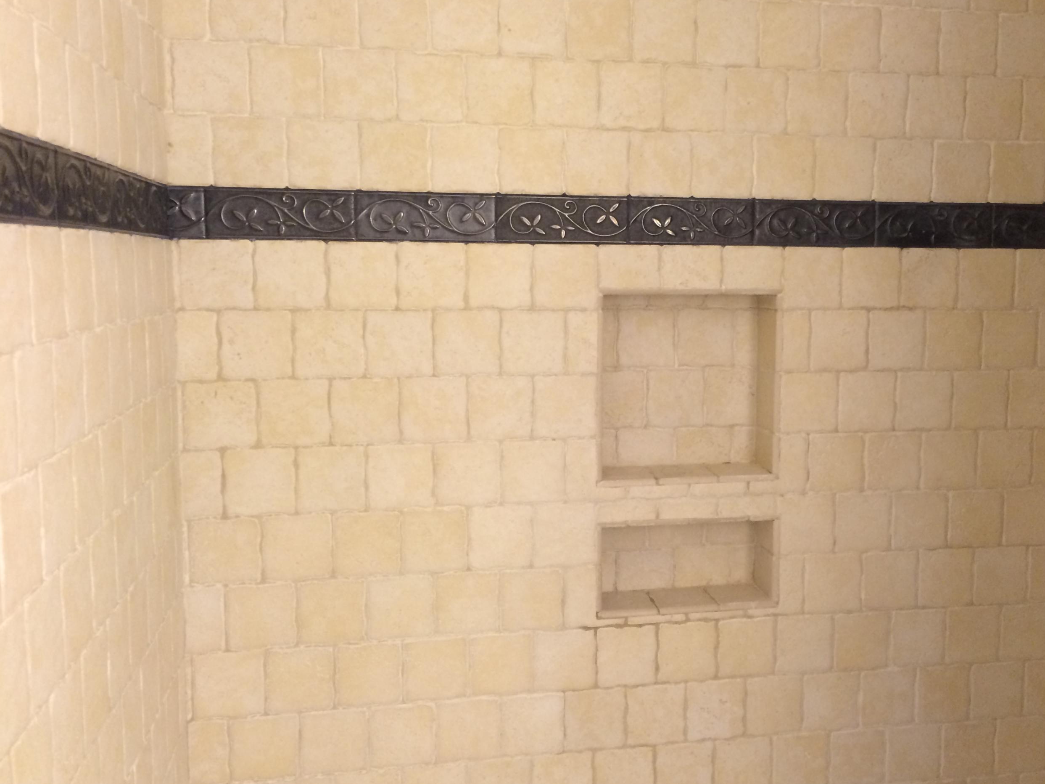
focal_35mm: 35
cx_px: 618
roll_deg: -0.1
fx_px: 1056
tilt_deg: -8.6
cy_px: 374
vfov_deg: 40.7
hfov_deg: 52.3
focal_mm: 4.15
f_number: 2.2
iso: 160
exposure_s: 1/30
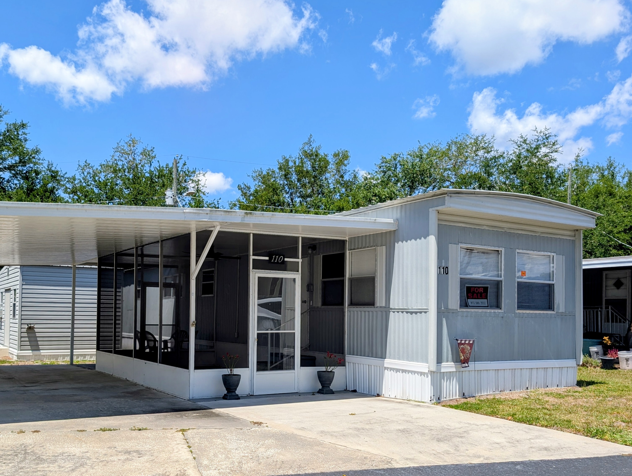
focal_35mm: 32
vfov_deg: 44.0
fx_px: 585
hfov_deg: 56.3
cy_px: 293
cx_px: 249
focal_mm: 6.9
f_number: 1.68
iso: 21
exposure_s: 1/1203
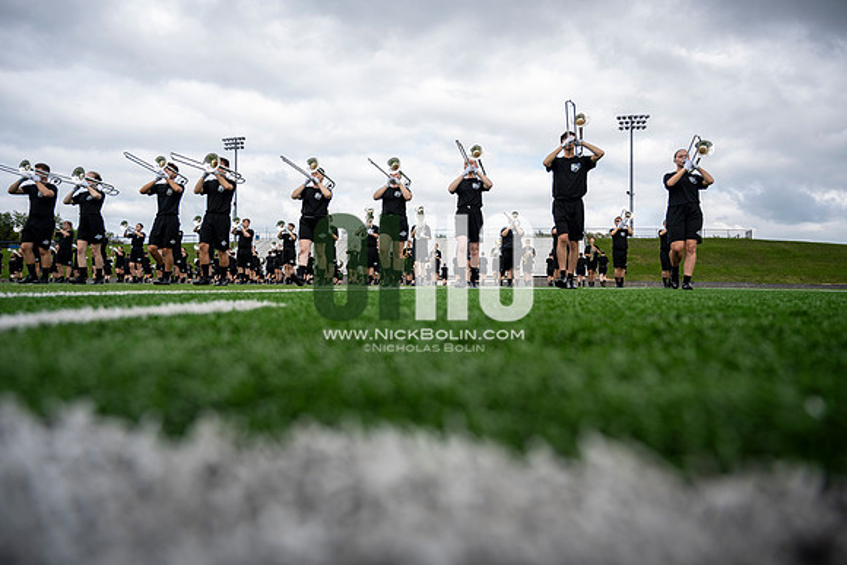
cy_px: 282
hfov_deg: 73.7
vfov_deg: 53.2
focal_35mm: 24
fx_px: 565
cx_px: 424
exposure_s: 1/800
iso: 250
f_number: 4
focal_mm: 24
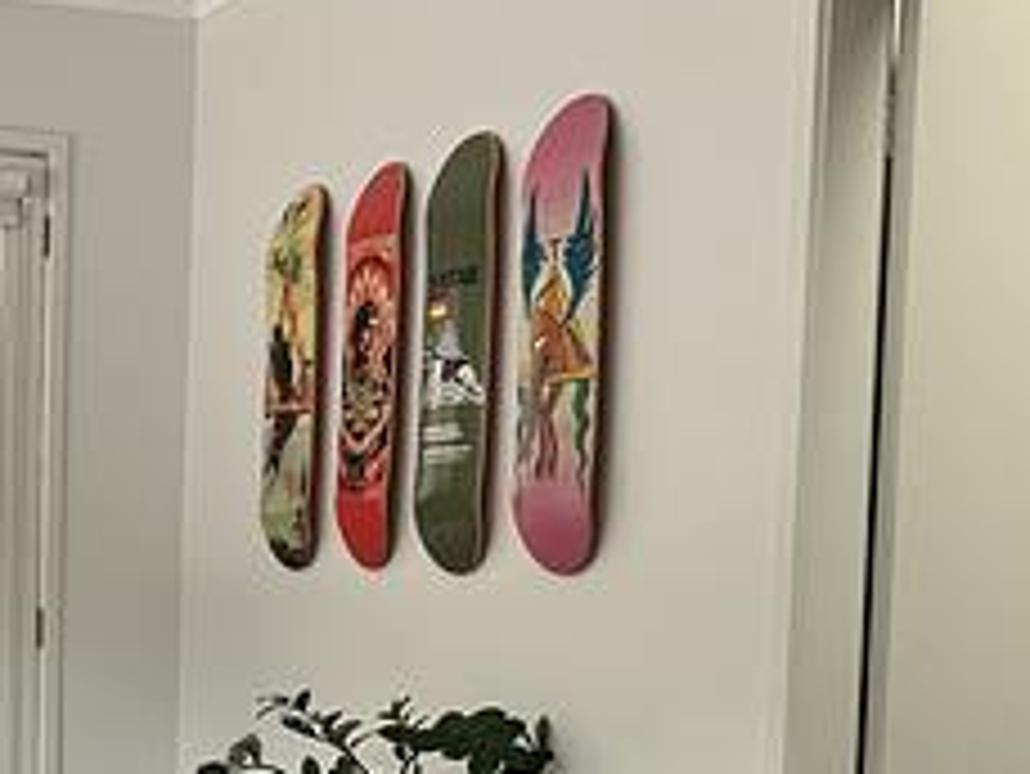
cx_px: -121
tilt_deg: -3.7
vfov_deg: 22.0
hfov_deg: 27.2
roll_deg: -2.0
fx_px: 1935
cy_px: 709
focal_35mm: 65
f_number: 1.78
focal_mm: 6.86
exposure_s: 1/181
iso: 64
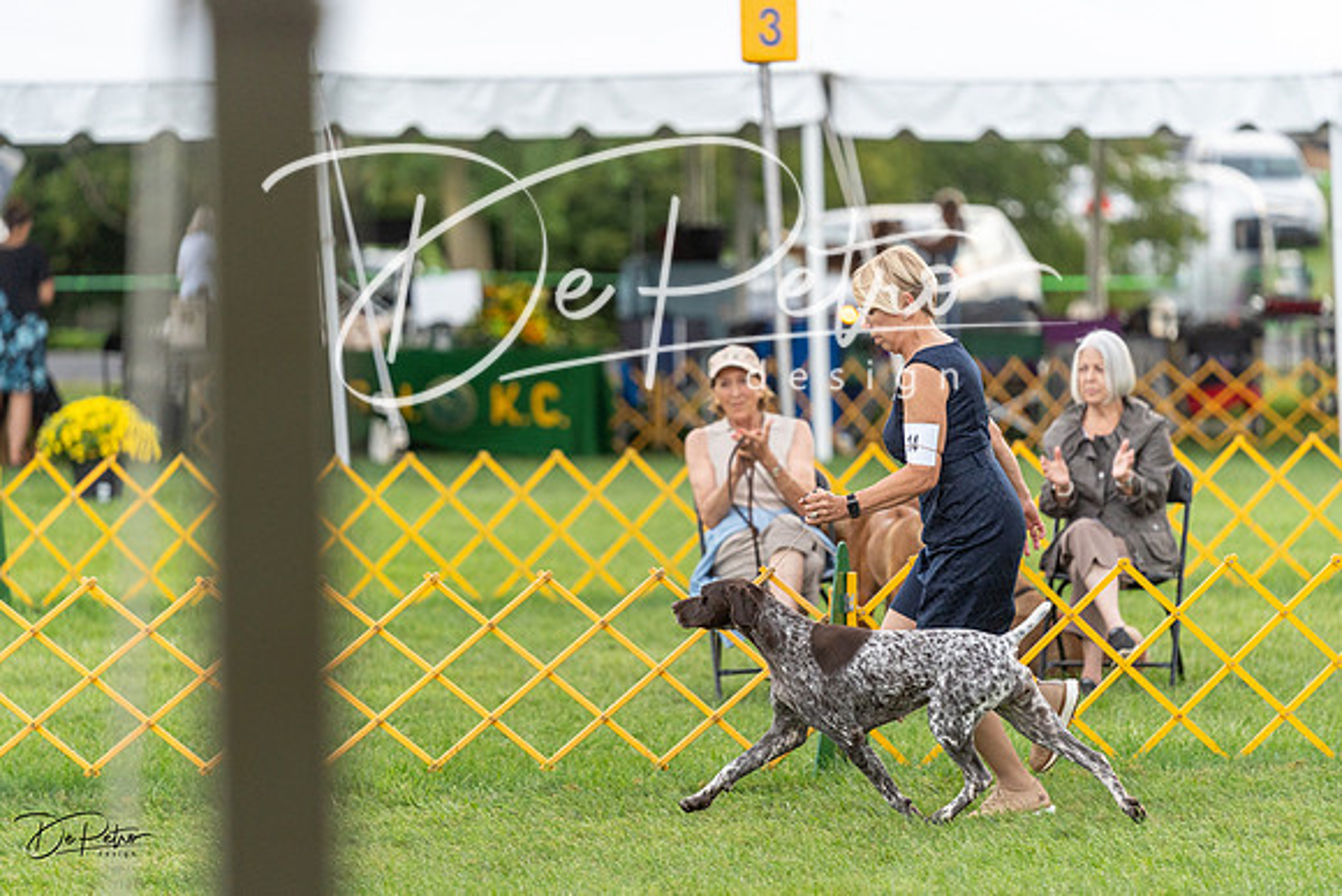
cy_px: 448
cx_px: 671
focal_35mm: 200
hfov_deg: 10.3
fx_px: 7457
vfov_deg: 6.9
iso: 1000
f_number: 3.2
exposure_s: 1/1000
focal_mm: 200
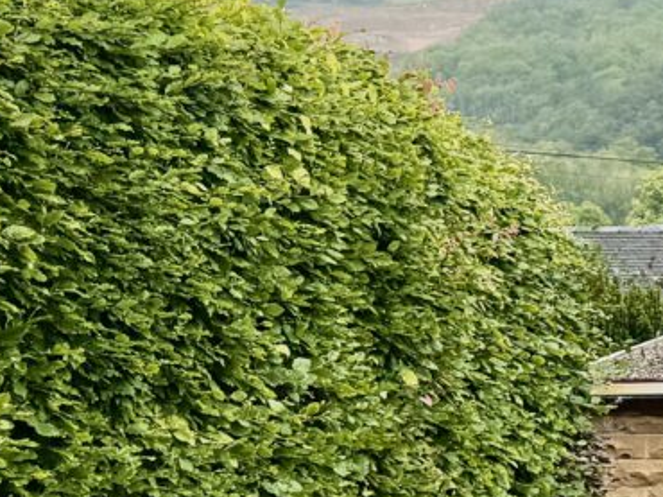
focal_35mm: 133
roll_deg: +1.8
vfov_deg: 11.1
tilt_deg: +2.7
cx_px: 1263
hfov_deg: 13.1
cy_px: 122
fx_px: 2546
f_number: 1.78
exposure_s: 1/5714
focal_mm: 6.76
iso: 80
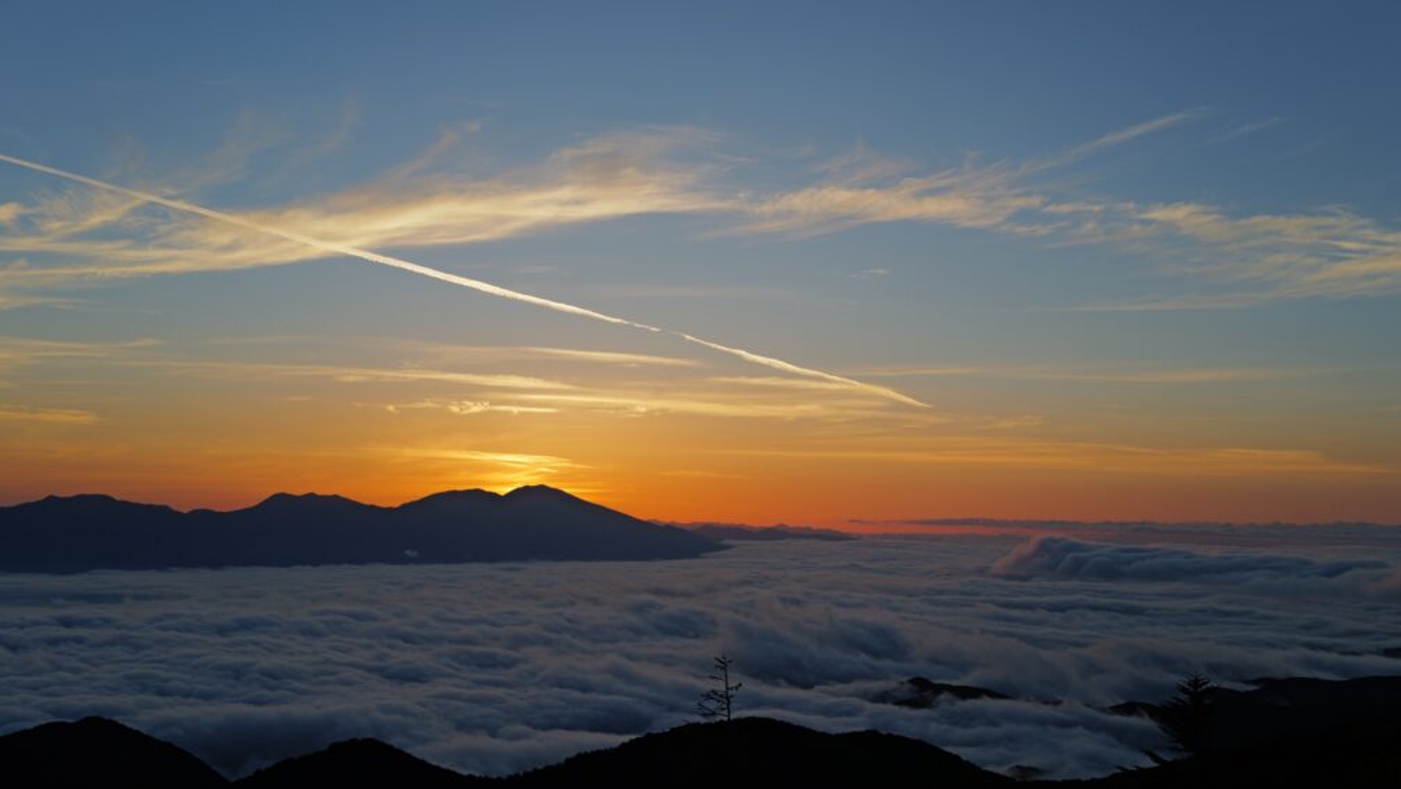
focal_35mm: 46
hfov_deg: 44.6
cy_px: 408
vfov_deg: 26.0
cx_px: 714
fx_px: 1709
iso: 100
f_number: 5
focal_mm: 43
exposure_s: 1/400
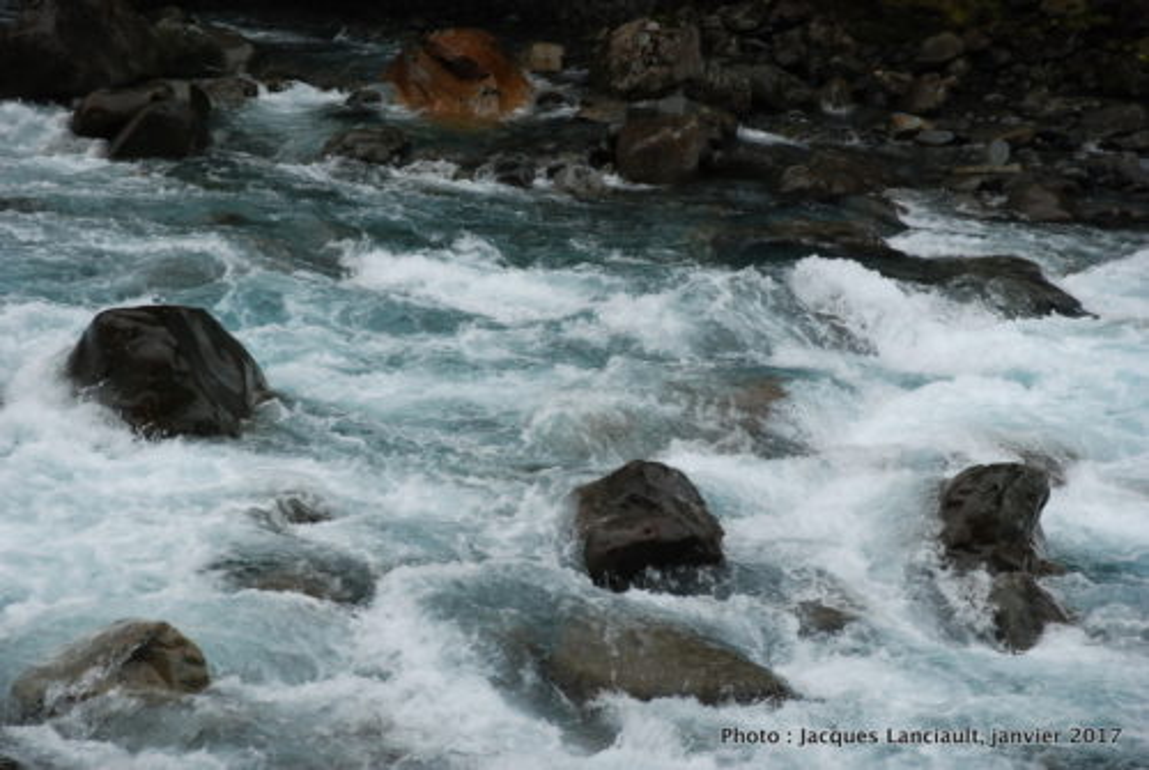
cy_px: 385
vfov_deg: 17.6
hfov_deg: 26.0
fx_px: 2493
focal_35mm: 78
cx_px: 574
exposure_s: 1/250
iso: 800
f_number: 8
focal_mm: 52
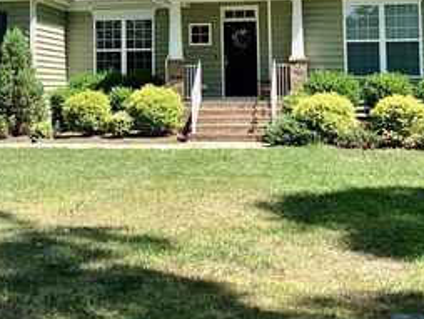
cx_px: 140
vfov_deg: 23.5
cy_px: 34
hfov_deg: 31.4
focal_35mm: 61
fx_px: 748
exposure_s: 1/476
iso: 25
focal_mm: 3.3
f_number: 2.4
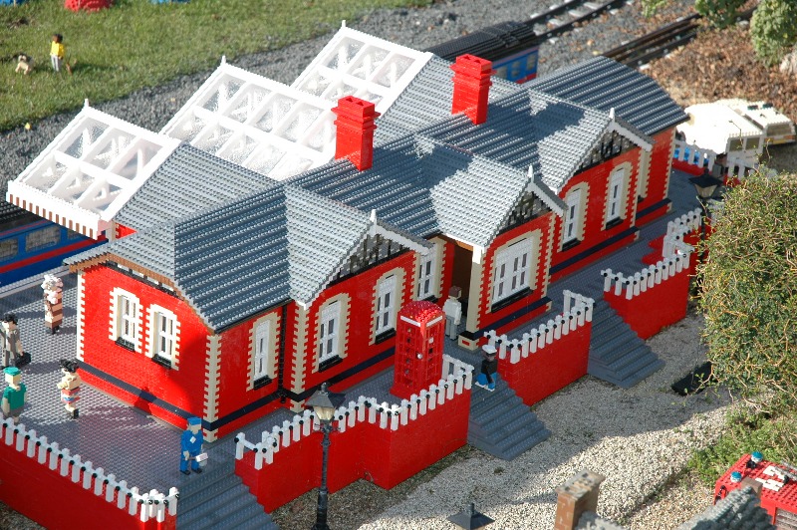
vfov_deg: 14.7
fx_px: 2057
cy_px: 265
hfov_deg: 21.9
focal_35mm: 93
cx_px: 398
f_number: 4.5
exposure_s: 1/400
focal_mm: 62
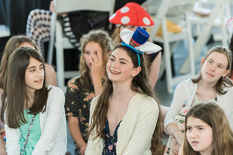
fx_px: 1295
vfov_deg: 6.9
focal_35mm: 200
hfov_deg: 10.3
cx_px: 116
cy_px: 78
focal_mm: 200
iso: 640
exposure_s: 1/160
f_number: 4
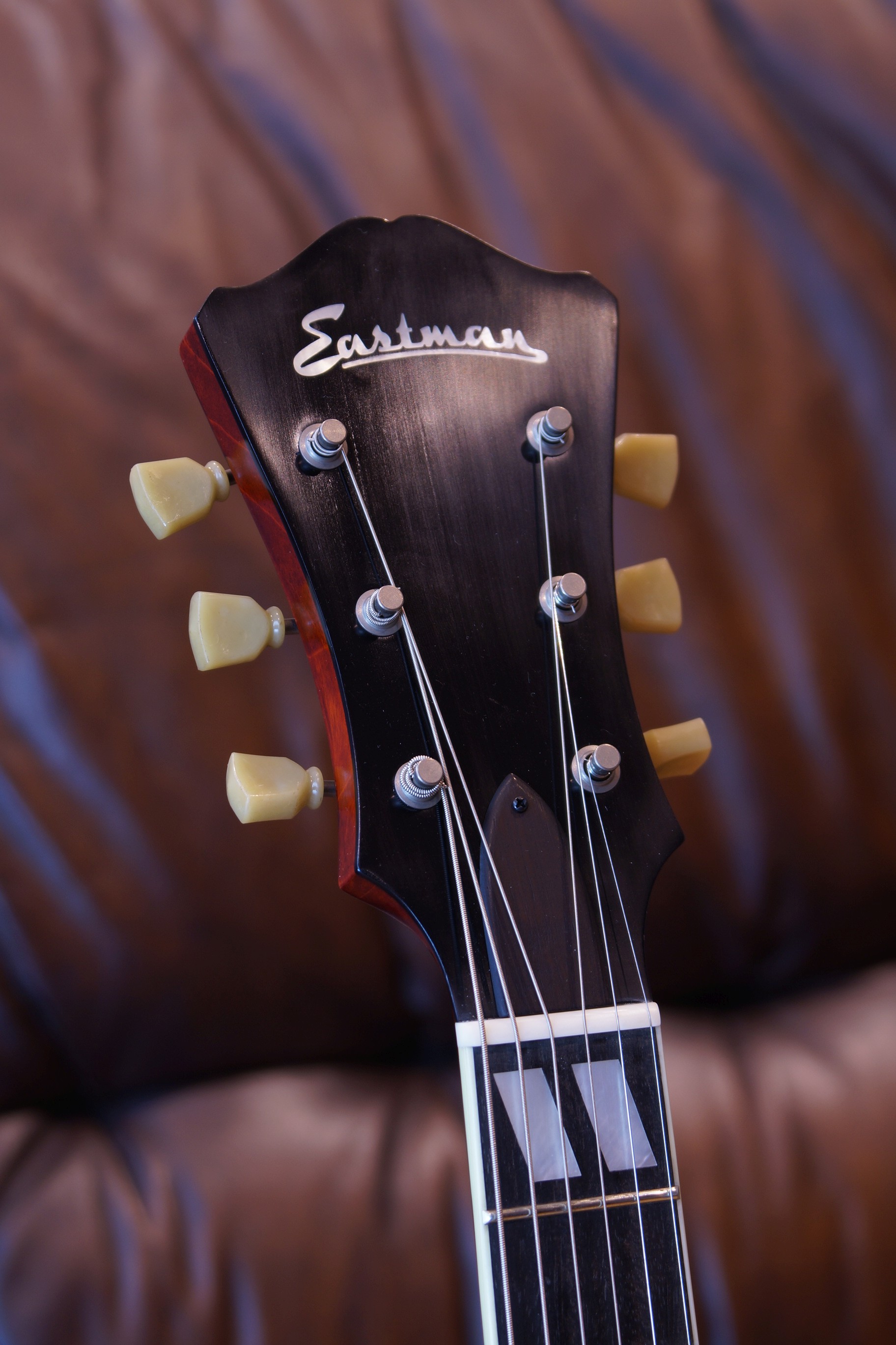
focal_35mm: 105
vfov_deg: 19.5
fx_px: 3920
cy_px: 672
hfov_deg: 13.0
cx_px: 448
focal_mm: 70
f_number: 4.5
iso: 100
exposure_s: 1/8
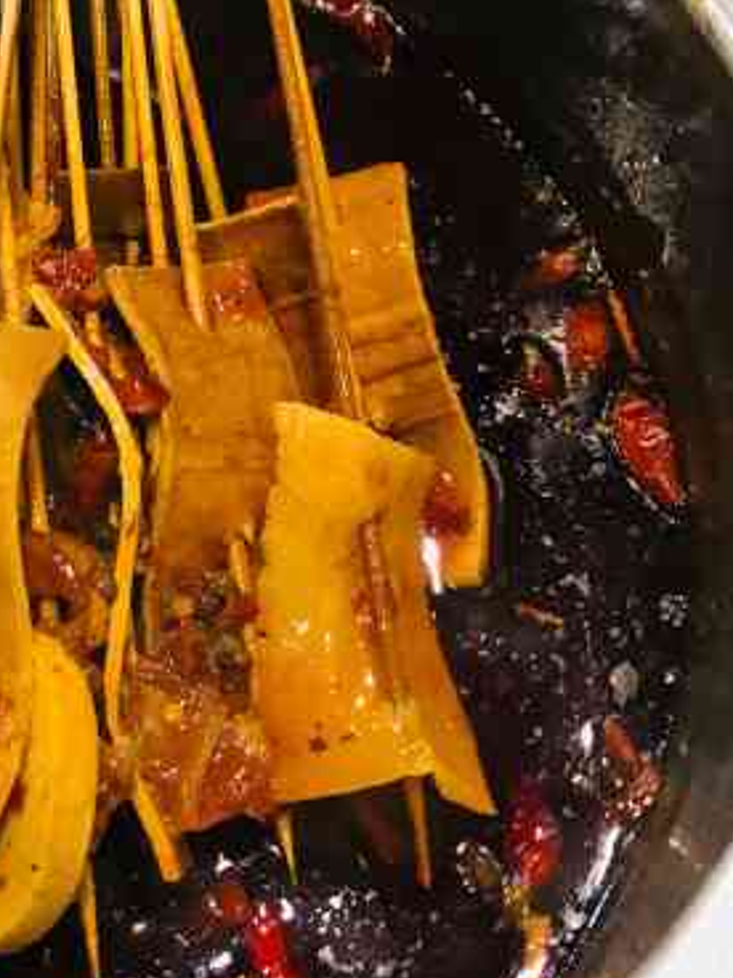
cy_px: 339
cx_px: -37
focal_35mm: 71
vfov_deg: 27.3
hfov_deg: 20.0
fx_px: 2005
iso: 100
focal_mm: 3.99
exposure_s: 1/17
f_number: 1.8
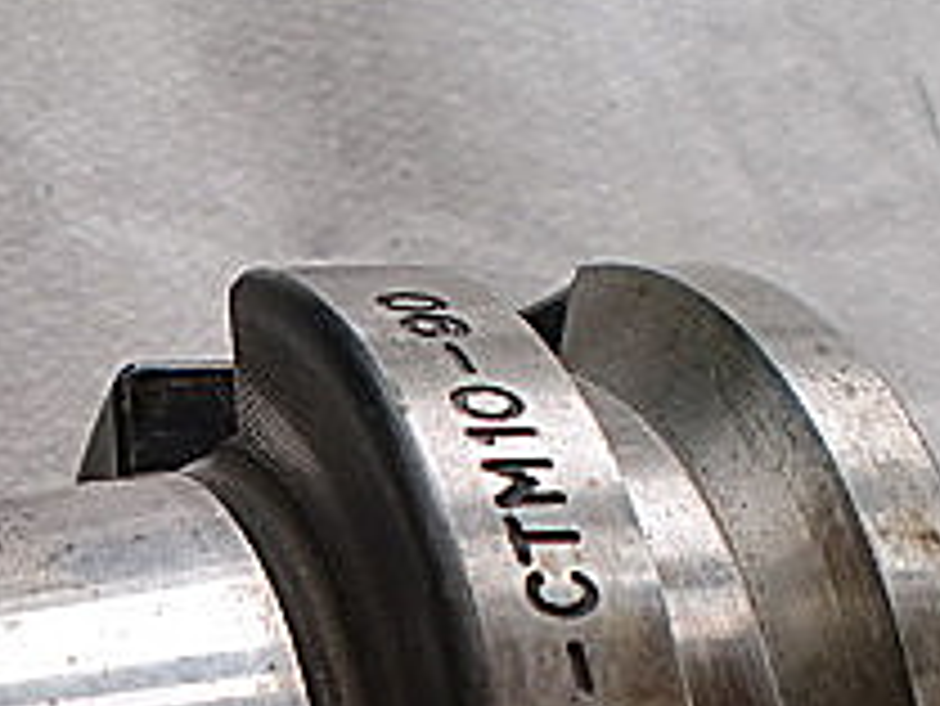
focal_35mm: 107
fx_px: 2907
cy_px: 976
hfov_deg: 17.7
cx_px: -117
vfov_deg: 13.3
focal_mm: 6.3
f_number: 3.1
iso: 64
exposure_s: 1/60
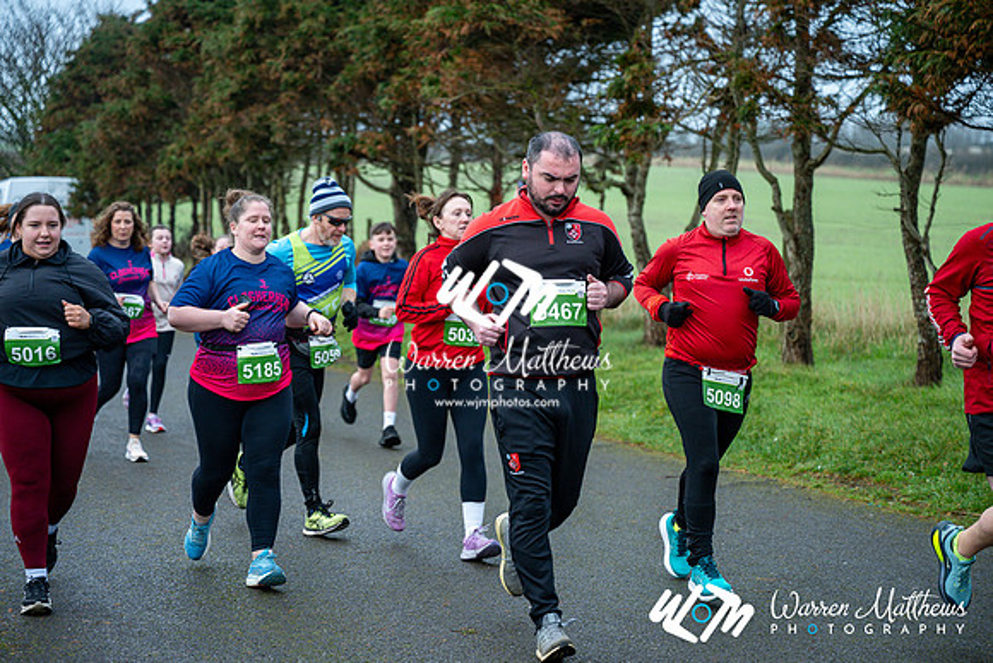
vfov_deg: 19.5
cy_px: 332
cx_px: 496
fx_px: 1931
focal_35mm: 70
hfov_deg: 28.8
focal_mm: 70
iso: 560
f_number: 2.8
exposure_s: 1/1250
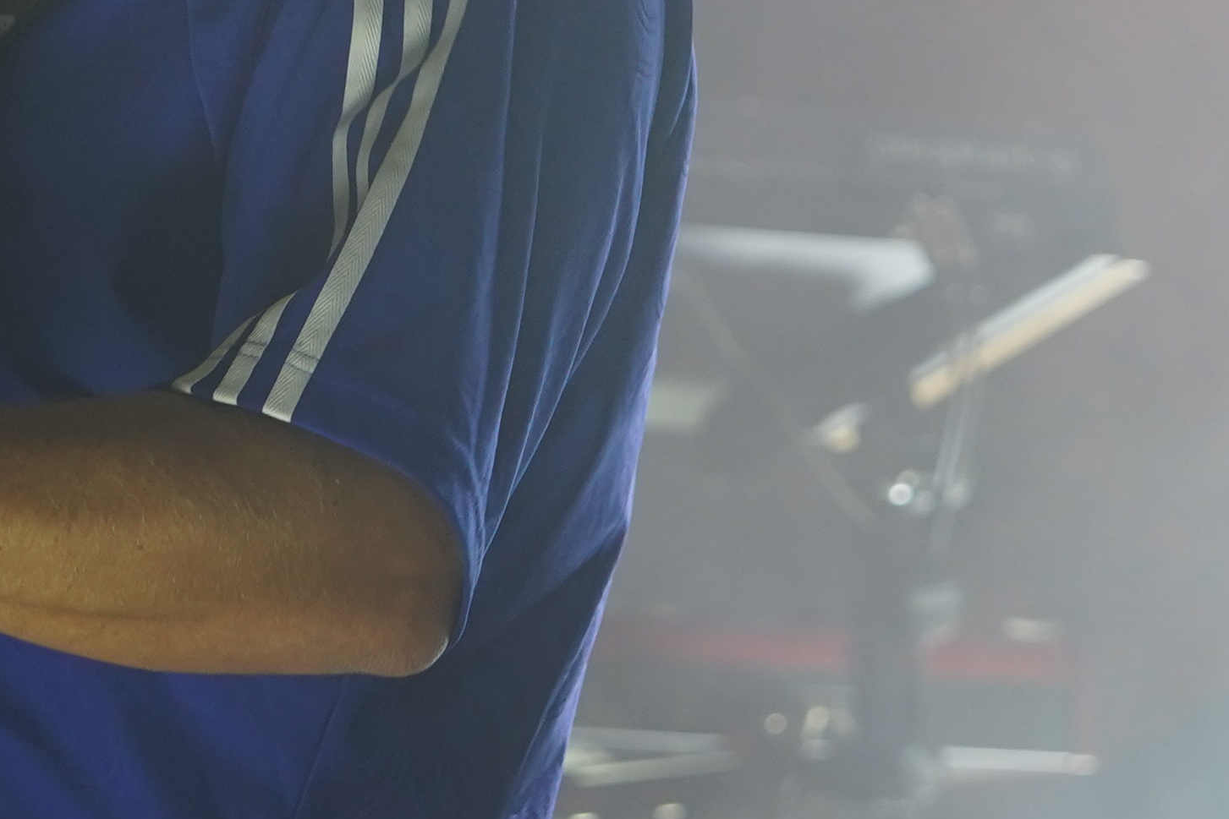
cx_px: -231
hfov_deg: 7.1
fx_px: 9866
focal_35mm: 289
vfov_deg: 4.7
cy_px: -427
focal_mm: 70
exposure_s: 1/160
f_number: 4
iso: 1000
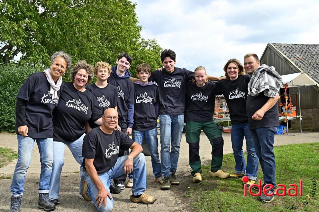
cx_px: 160
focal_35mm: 34
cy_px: 106
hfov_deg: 55.8
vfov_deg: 38.8
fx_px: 301
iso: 400
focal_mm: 34
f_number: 8
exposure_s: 1/250
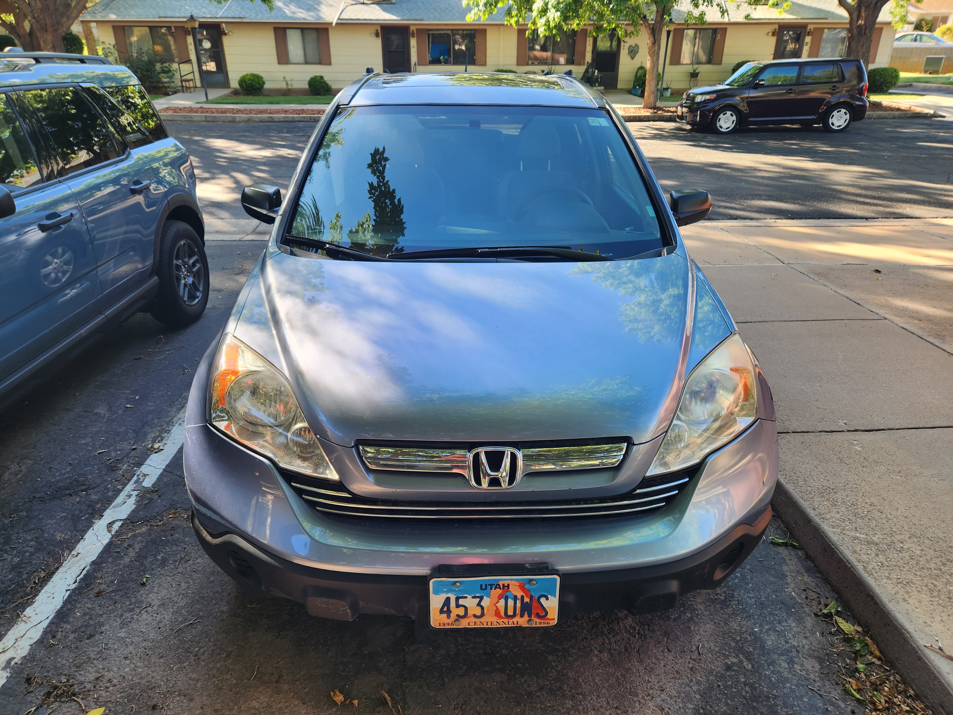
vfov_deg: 58.9
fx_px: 633
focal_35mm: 23
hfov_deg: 73.9
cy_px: 358
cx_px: 476
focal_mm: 5.4
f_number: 1.8
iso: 20
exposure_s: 1/180
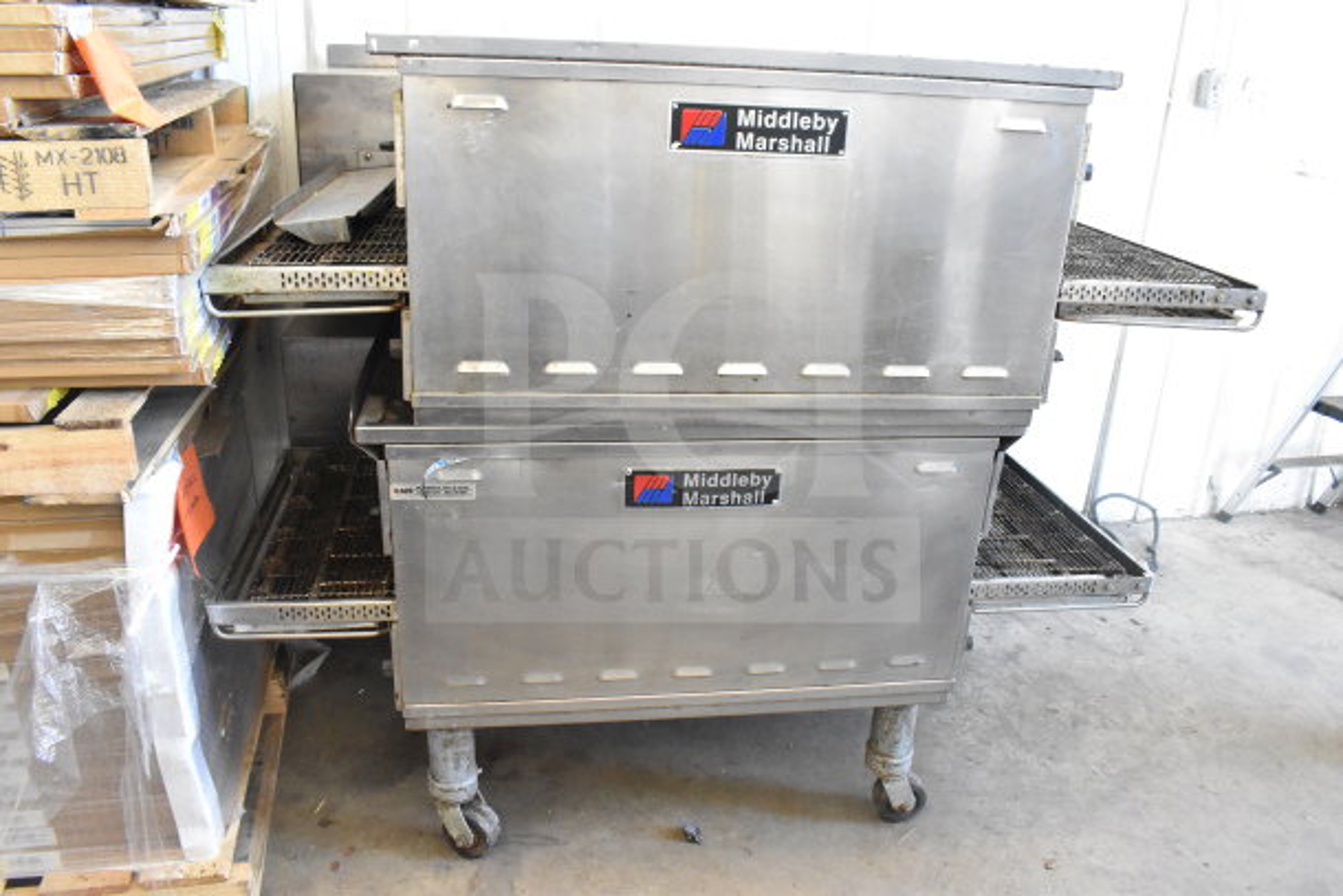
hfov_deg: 67.4
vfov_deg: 48.0
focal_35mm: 27
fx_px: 1007
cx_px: 672
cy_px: 448
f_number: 7.1
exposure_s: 1/200
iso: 6400
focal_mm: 18
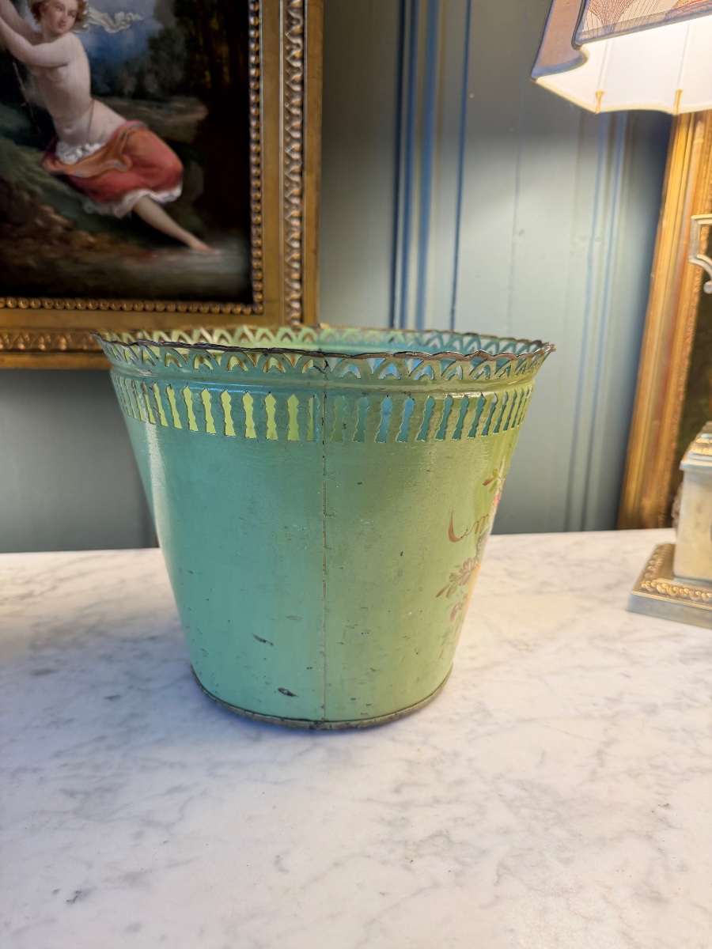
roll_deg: -1.0
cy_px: 474
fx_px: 658
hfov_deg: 56.8
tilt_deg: -13.1
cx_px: 356
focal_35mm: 24
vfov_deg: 71.6
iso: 125
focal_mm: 6.76
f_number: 1.78
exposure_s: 1/50
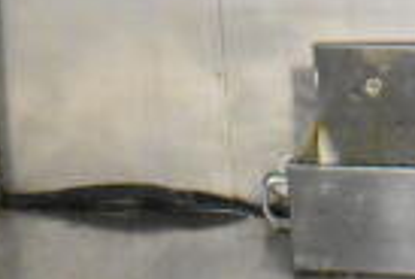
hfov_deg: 16.8
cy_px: -232
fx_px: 1386
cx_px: 370
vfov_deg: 10.7
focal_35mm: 120
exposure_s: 1/30
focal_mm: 18
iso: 16000
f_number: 3.5
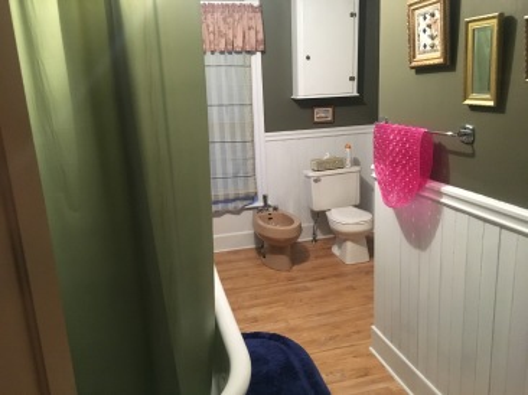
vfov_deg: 48.2
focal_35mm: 29
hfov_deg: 61.7
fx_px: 442
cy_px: 198
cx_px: 264
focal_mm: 4.15
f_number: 2.2
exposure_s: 1/15
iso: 320
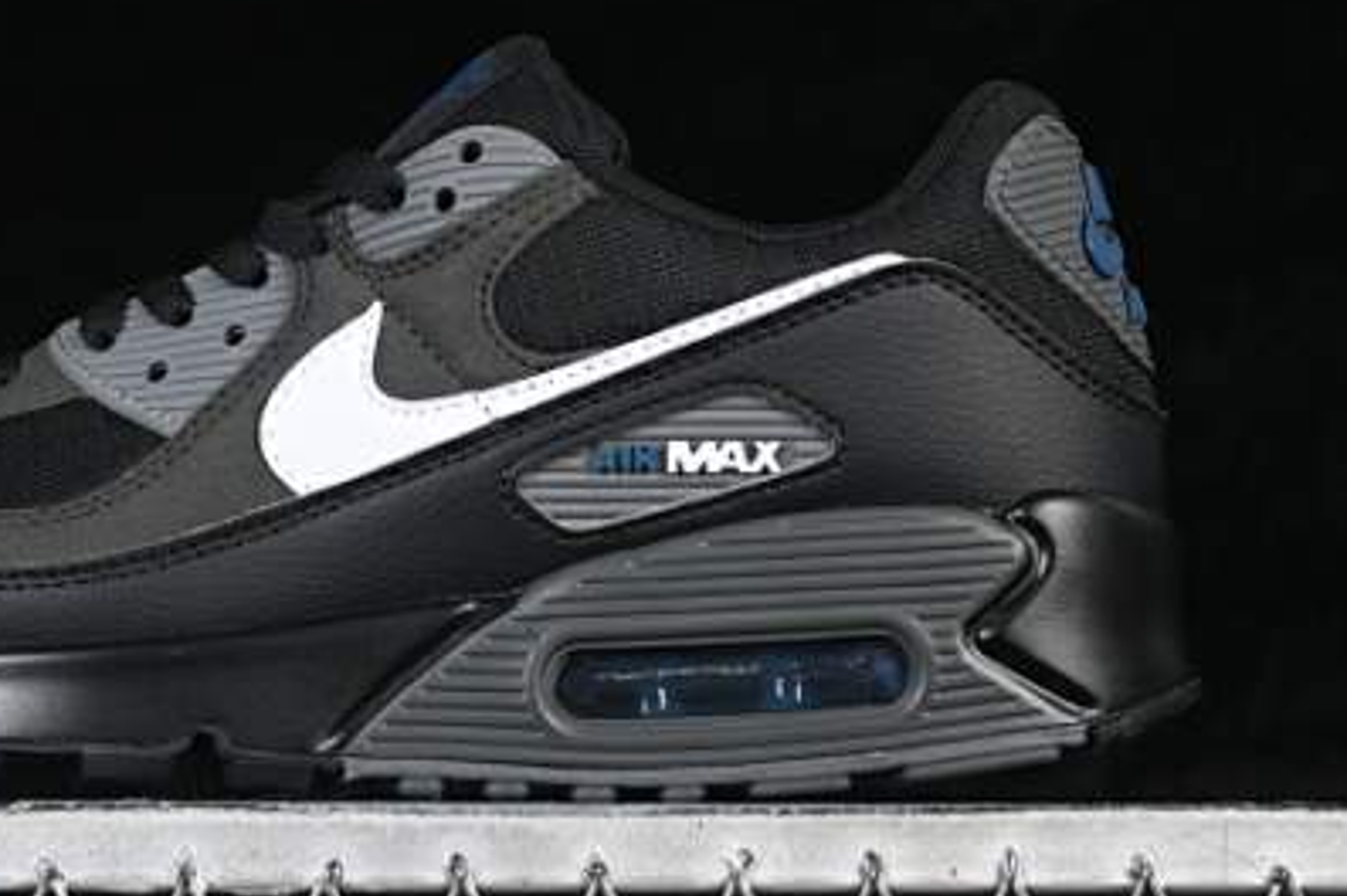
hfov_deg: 14.8
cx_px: 377
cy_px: 285
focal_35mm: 138
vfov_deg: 9.9
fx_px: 5159
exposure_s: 1/60
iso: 160
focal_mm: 50
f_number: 6.3
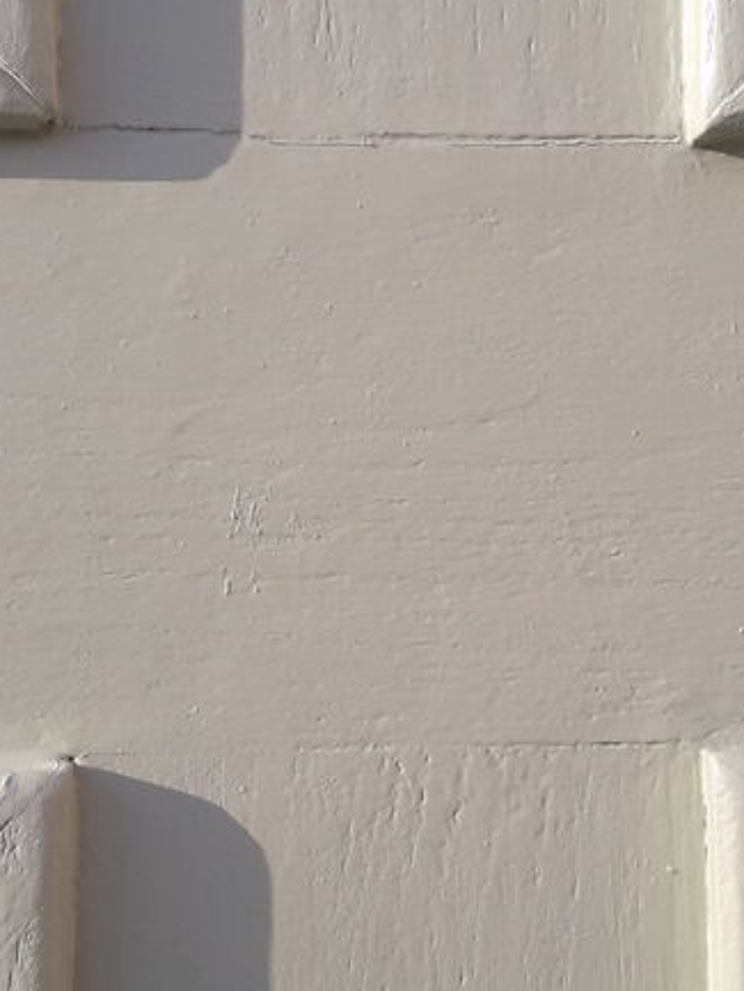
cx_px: 355
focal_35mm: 69
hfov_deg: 21.3
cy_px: 477
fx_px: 1976
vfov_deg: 28.2
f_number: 1.9
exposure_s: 1/1271
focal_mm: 3.7
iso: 40
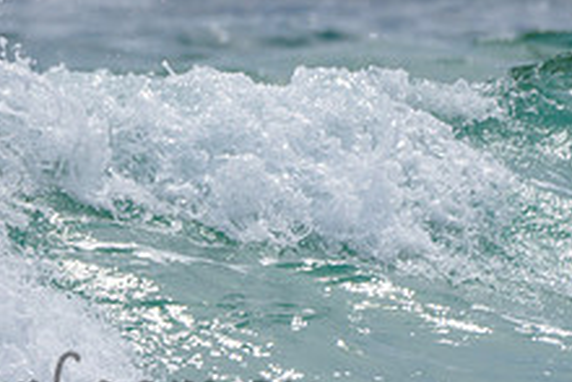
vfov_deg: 0.9
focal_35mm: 1612
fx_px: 25629
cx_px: -128
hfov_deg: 1.3
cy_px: 257
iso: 100
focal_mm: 500
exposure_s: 1/2000
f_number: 5.6
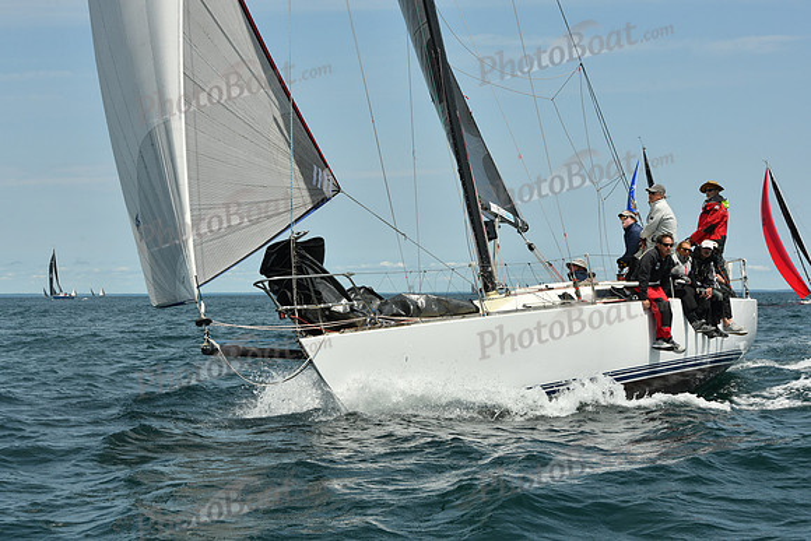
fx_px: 1577
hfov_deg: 28.8
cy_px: 270
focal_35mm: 70
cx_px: 406
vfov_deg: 19.5
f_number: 11
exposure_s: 1/1000
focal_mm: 70
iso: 320
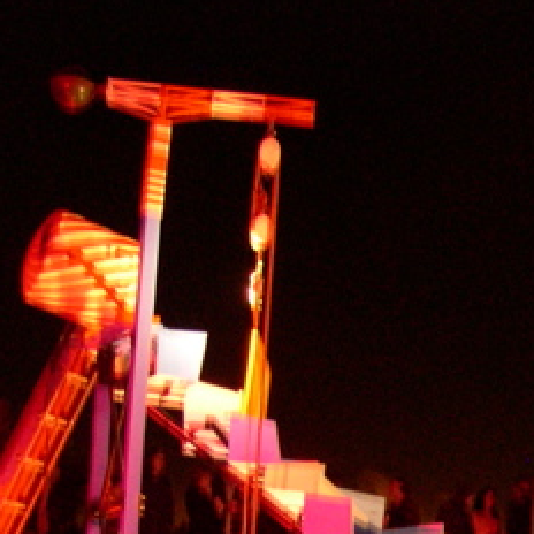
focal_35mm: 116
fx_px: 2025
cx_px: 732
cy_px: 681
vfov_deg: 14.4
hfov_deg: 14.3
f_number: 2.8
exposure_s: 1
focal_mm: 8
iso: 400
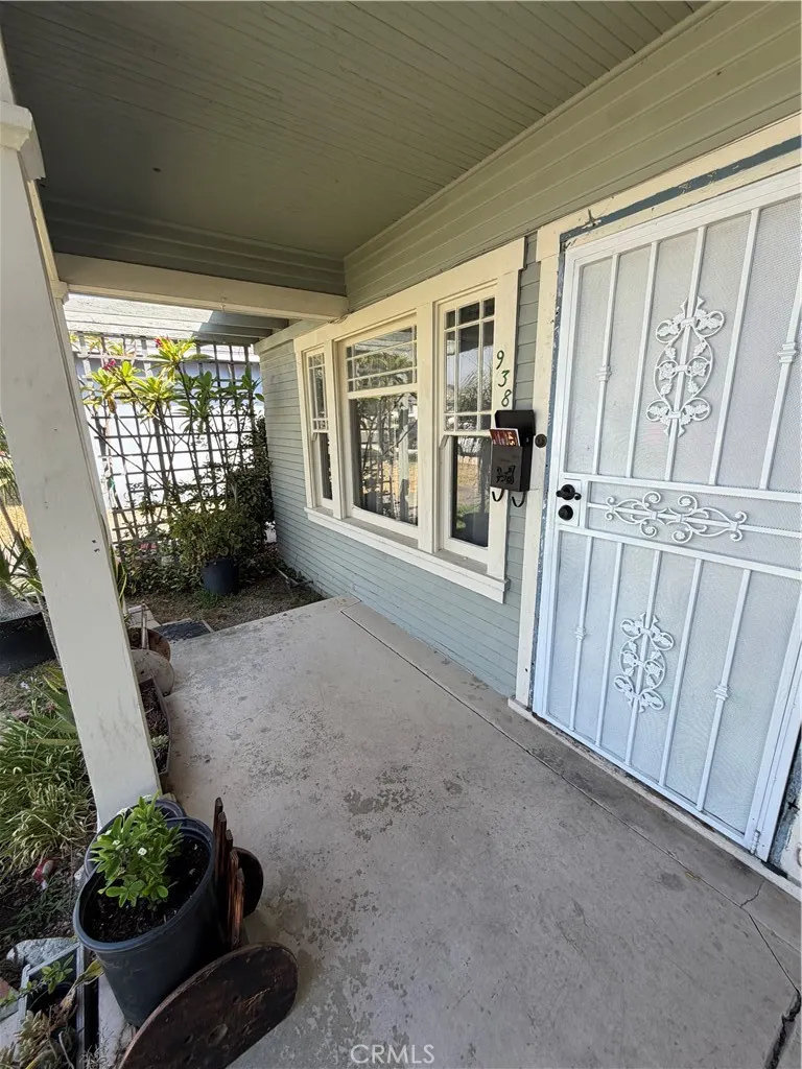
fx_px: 432
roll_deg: +0.9
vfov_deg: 102.1
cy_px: 534
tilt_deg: -14.6
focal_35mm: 14
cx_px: 401
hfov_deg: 85.7
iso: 40
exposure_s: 1/199
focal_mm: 2.22
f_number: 2.2
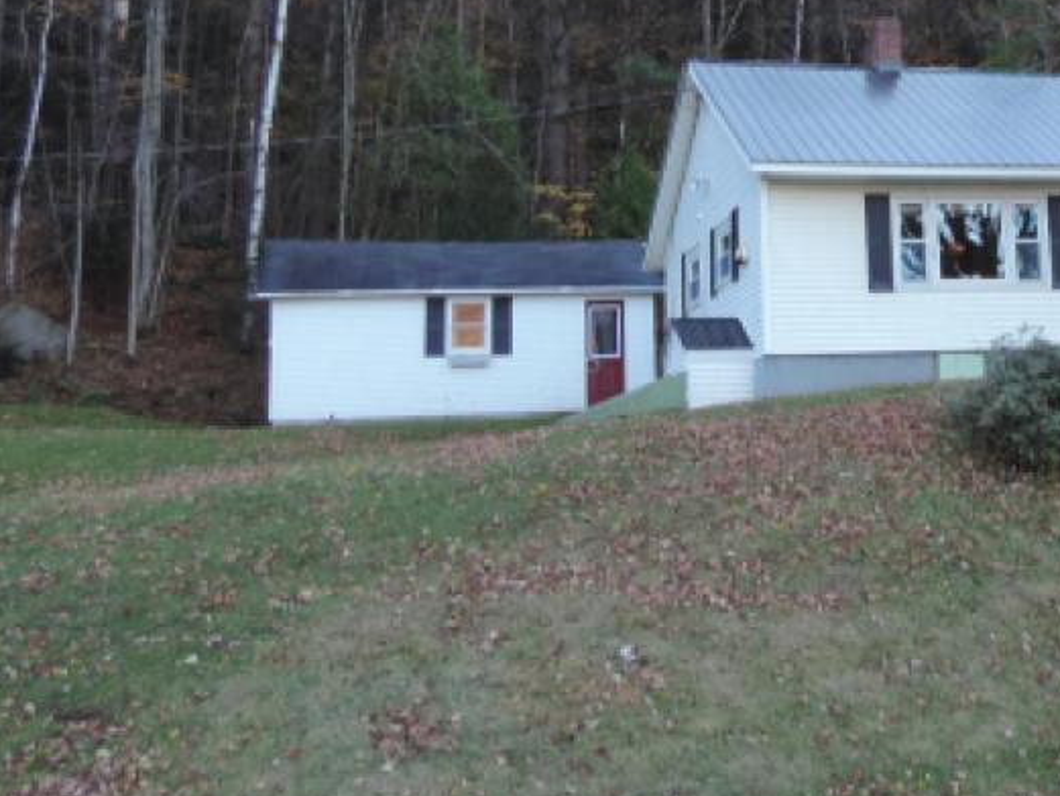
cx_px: 973
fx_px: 1807
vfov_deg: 24.0
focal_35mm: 59
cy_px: 42
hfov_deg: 31.1
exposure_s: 1/80
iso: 80
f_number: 3.1
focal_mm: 5.3
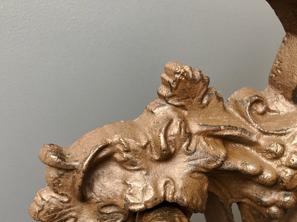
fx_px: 352
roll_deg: -9.6
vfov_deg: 35.0
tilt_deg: -18.6
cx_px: 158
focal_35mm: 41
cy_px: 136
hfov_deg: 45.8
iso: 100
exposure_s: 1/60
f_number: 1.8
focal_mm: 3.99
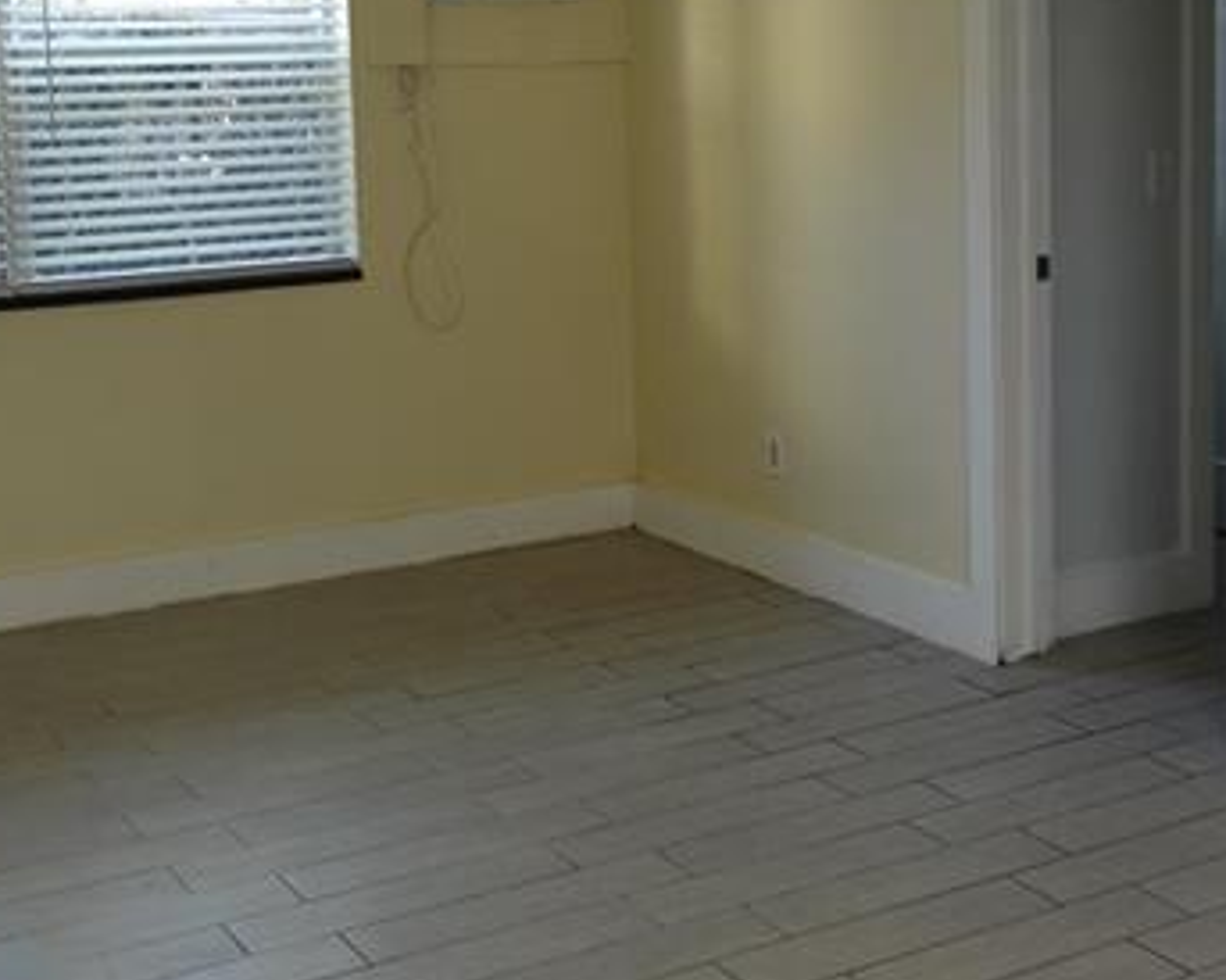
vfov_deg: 26.6
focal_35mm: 56
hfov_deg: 33.5
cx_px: 751
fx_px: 2031
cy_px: 197
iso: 250
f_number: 2
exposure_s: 1/80
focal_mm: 7.6
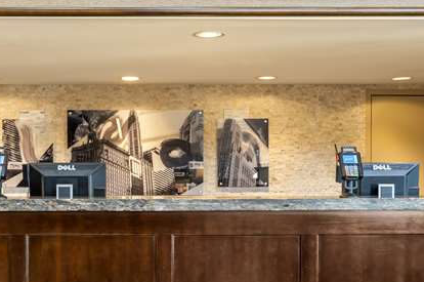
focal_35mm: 52
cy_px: 171
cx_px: 204
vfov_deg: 25.9
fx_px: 612
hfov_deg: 38.2
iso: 200
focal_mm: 21
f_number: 10
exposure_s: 1/8
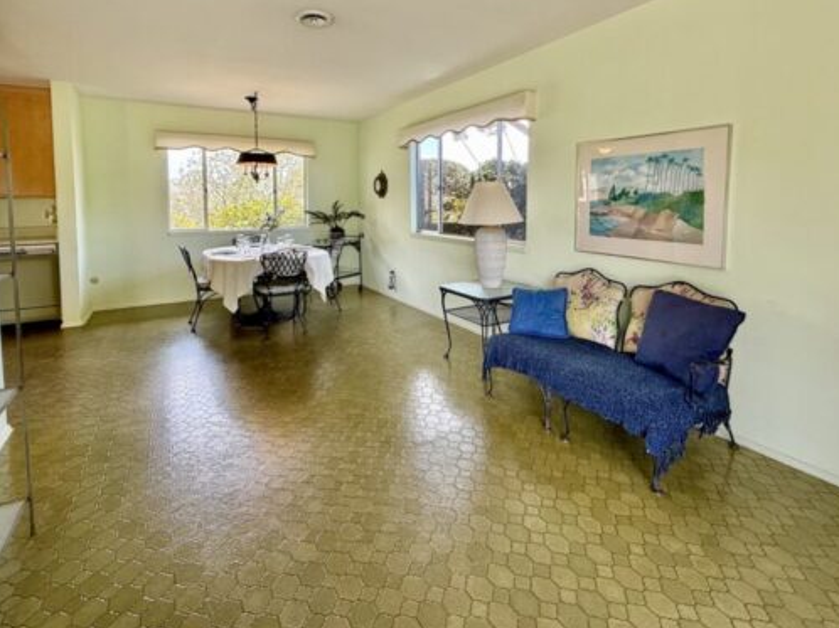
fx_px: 436
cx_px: 430
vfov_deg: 70.1
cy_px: 227
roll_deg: +0.3
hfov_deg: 87.8
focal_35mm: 18
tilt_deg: -2.7
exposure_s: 1/99
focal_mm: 2.22
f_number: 2.2
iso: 64
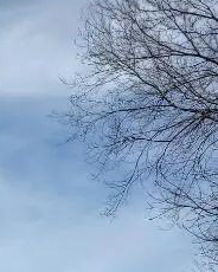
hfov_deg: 10.6
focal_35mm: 113
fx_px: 911
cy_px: 388
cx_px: -387
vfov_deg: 15.8
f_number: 1.8
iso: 50
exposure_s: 1/1250
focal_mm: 5.4
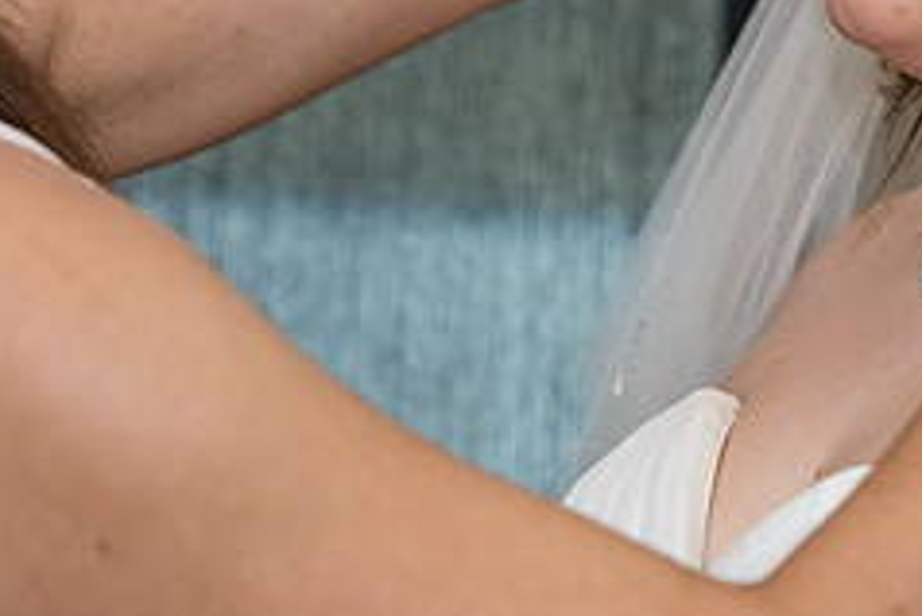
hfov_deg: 12.7
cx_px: 740
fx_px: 4126
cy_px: 60
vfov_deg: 8.5
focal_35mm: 161
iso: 500
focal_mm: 66
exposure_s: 1/160
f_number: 3.2
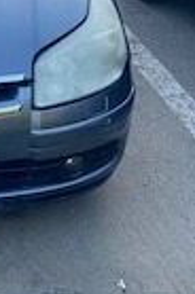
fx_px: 637
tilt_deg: -14.6
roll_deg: +0.7
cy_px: -19
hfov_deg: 15.7
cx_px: -117
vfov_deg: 24.5
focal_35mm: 78
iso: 32
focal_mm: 4.25
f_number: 1.8
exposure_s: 1/275
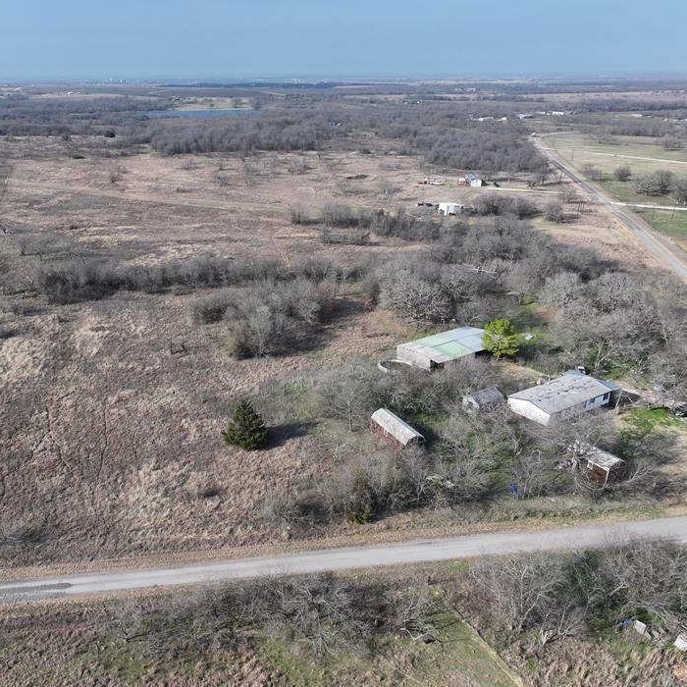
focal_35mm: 31
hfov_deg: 51.0
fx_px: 696
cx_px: 197
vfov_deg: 52.5
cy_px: 346
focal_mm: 12.29
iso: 130
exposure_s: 1/1600
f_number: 2.8
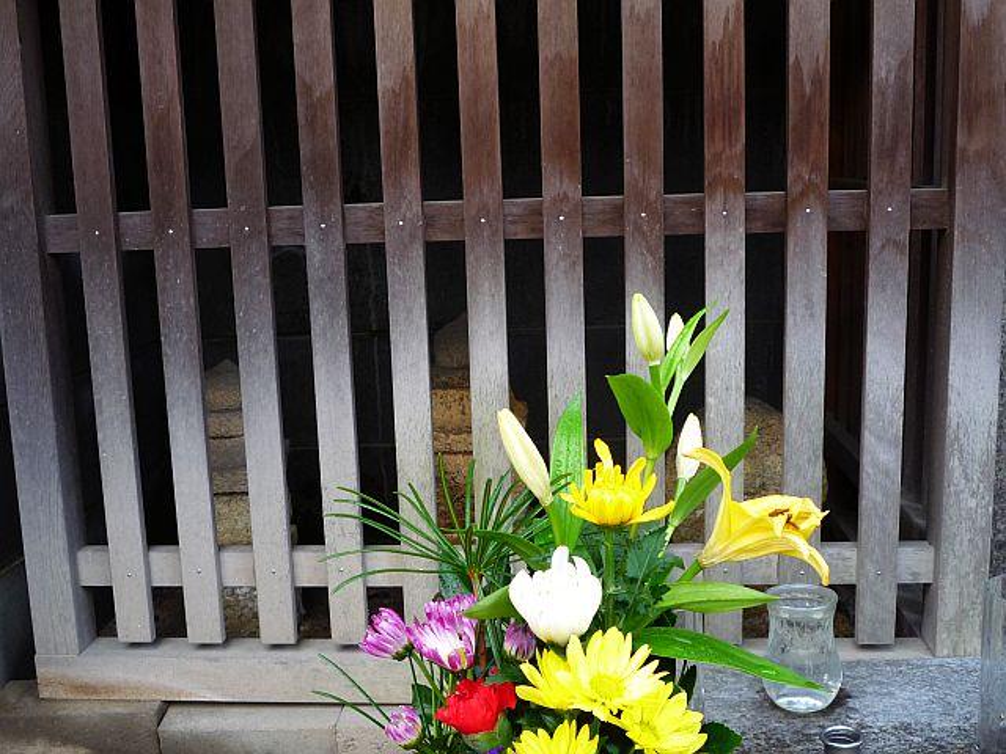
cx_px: 503
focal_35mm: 40
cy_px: 377
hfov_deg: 46.8
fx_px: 1162
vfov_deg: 36.0
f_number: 4.3
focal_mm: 7
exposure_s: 1/30
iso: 160
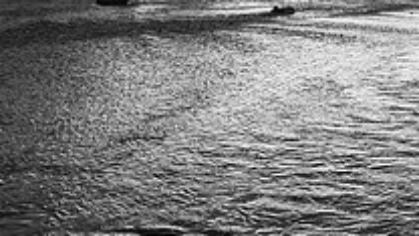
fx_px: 778
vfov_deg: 16.8
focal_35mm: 70
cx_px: 562
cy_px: -7
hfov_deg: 25.4
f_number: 2.2
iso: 250
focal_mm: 16
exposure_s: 1/500
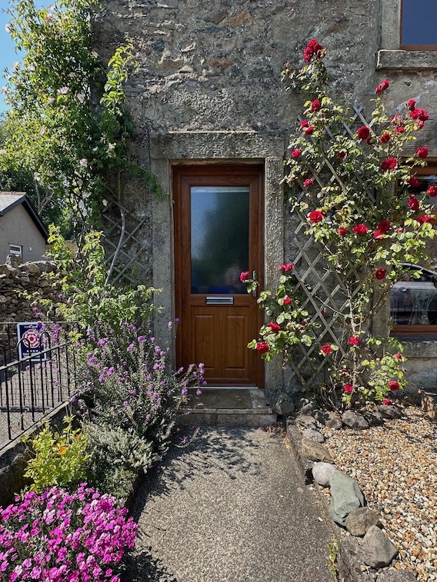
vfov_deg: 84.6
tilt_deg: -3.4
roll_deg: -0.2
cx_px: 240
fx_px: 320
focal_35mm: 19
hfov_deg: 68.5
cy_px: 296
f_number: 2.2
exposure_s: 1/419
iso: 40
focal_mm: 2.22
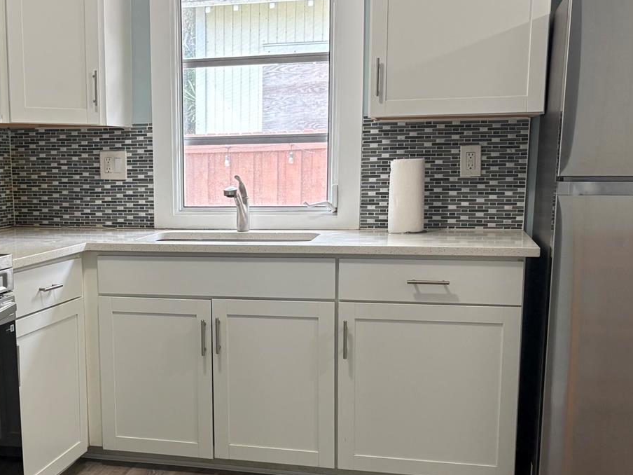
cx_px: 181
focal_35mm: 46
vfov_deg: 31.4
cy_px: 297
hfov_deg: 40.4
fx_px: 841
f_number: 1.6
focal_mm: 5.96
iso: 200
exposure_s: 1/120
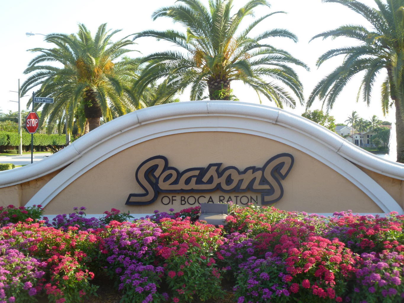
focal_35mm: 50
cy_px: 152
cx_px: 202
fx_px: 584
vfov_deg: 29.1
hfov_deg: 38.2
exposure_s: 1/125
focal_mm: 9
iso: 80
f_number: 3.9
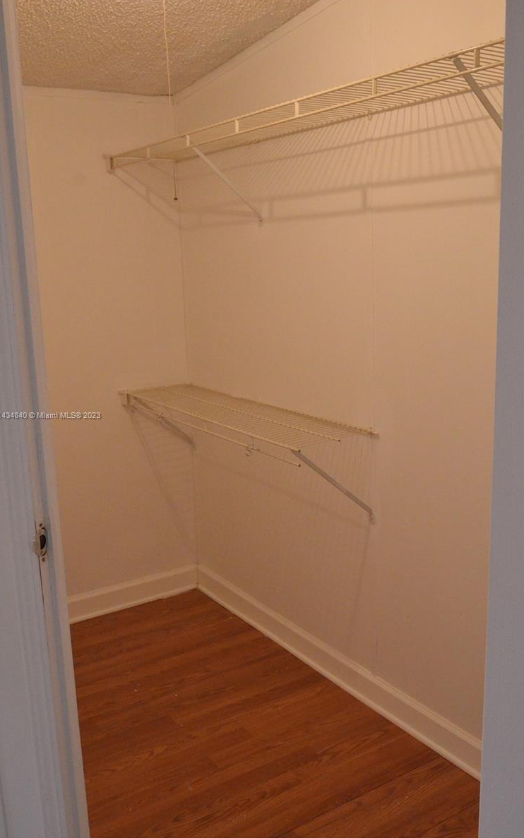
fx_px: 845
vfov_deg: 52.7
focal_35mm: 37
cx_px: 267
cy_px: 416
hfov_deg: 34.4
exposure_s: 1/200
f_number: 7.1
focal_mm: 24
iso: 5000
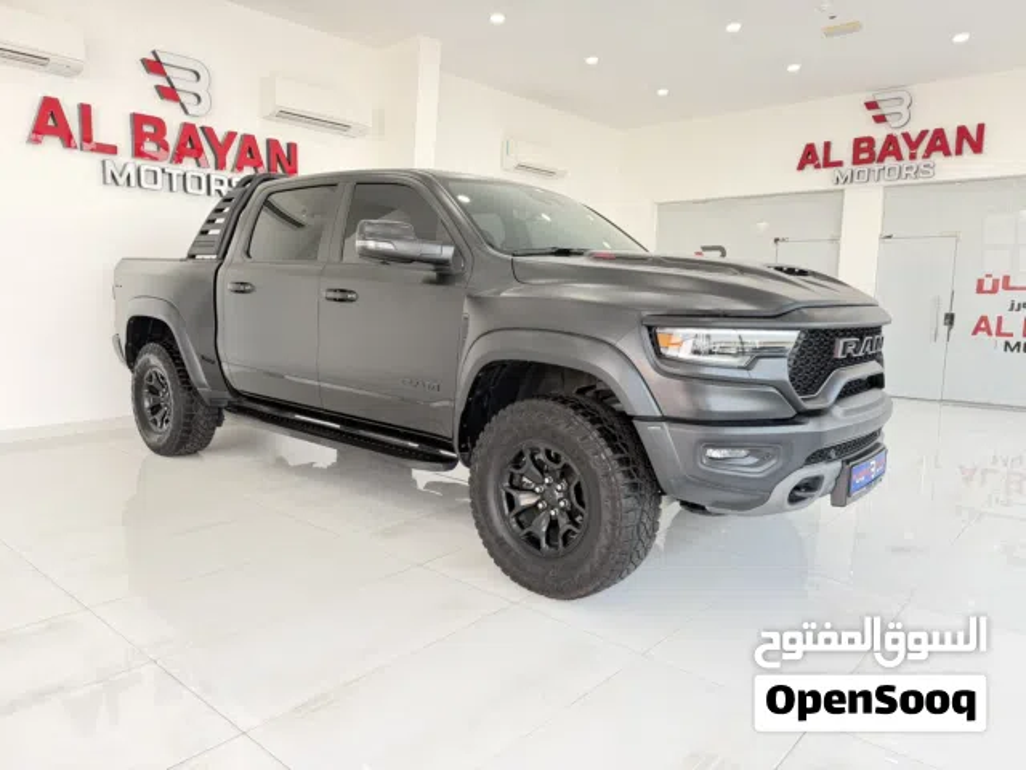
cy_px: 385
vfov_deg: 56.8
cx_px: 513
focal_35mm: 24
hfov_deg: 71.6
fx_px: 711
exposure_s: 1/145
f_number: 1.78
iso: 160
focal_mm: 6.76
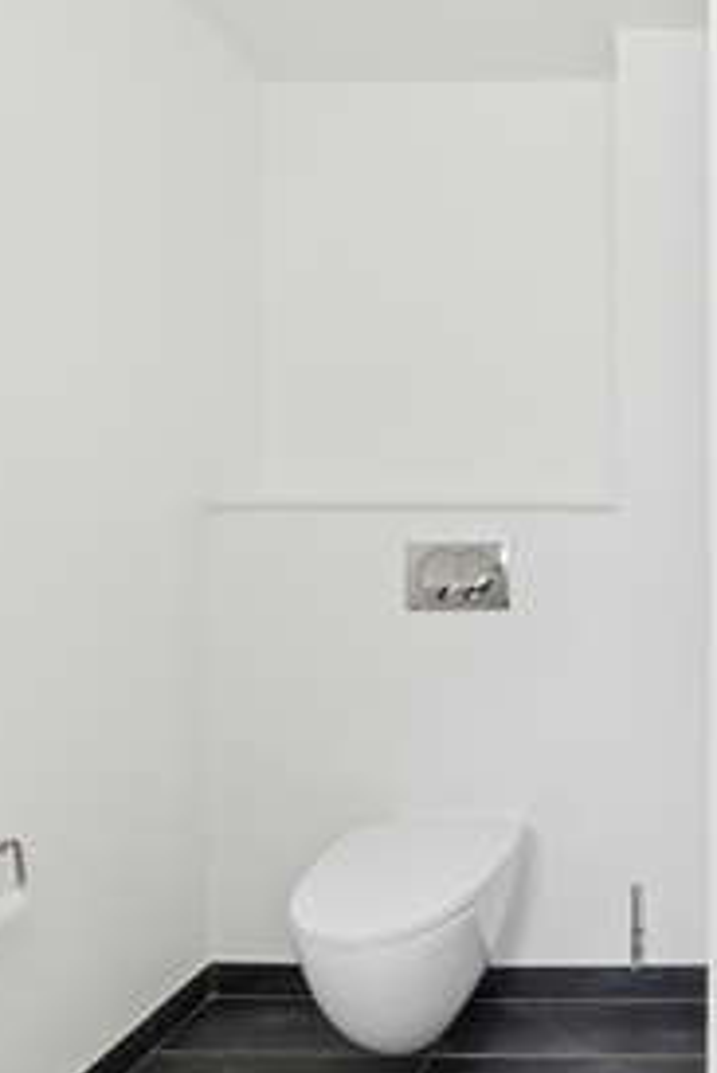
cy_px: 536
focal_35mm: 23
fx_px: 686
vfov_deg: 76.1
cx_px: 733
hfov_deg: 45.6
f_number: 8
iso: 500
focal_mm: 10
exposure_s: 1/15
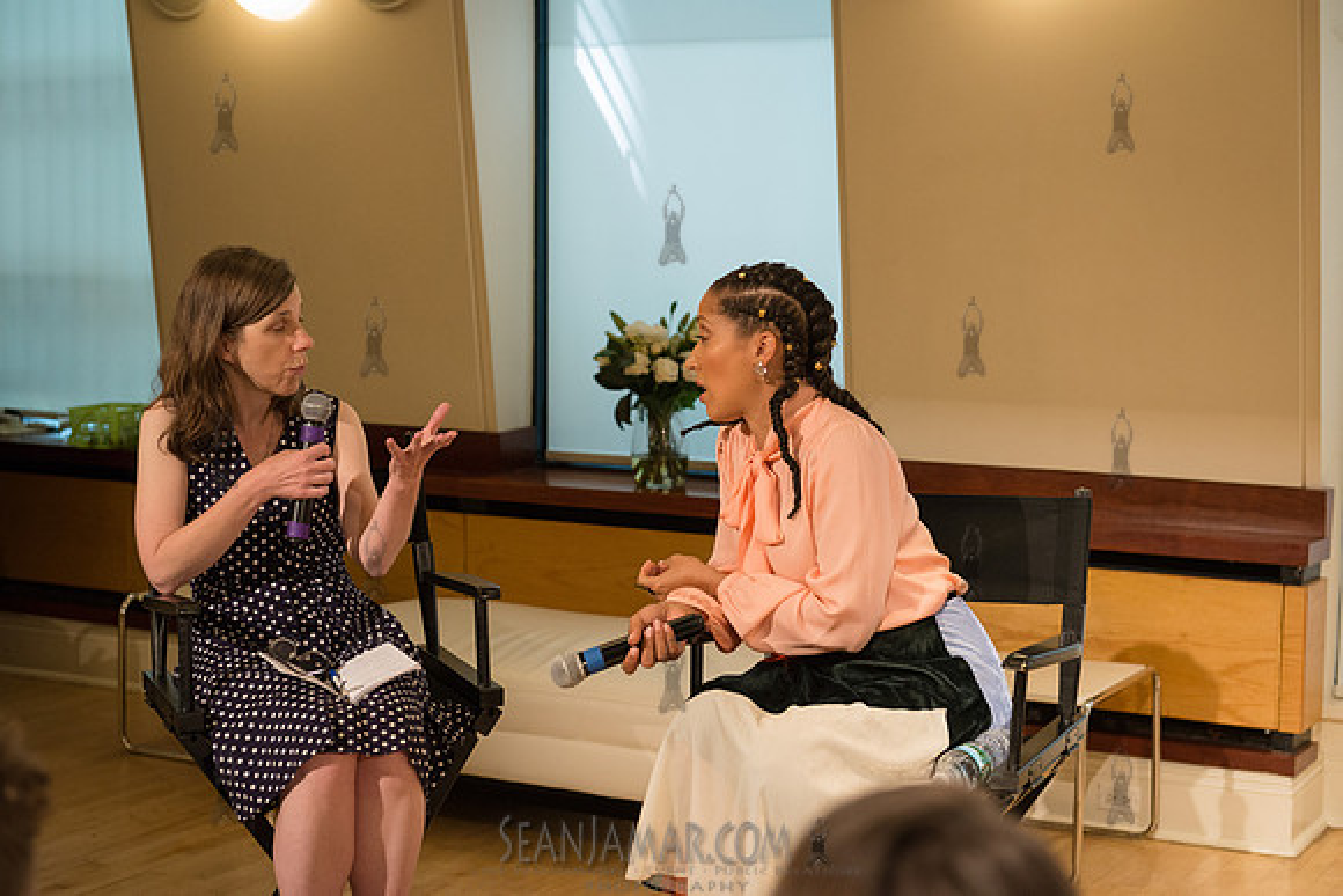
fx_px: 2239
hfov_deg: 33.4
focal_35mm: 60
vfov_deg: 22.6
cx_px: 672
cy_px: 448
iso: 2500
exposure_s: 1/160
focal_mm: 60
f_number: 4
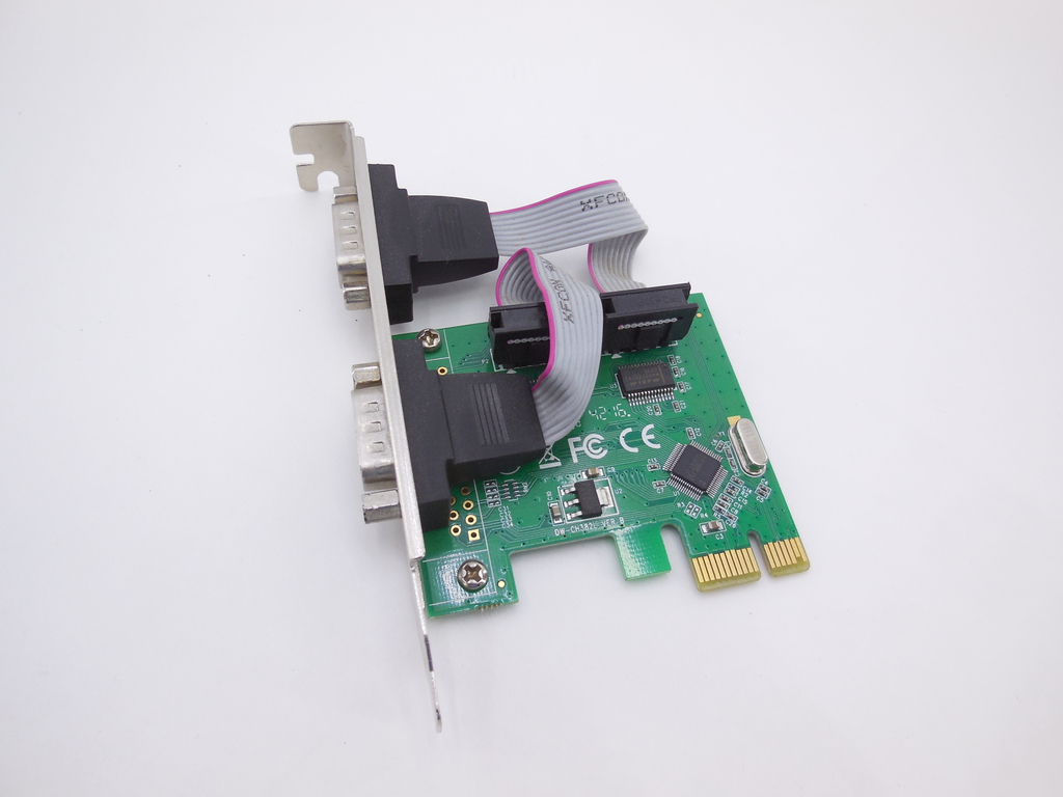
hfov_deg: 69.4
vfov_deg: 54.9
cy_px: 398
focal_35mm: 25
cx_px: 532
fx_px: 768
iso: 125
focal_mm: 4.5
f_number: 3.1
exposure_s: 1/100
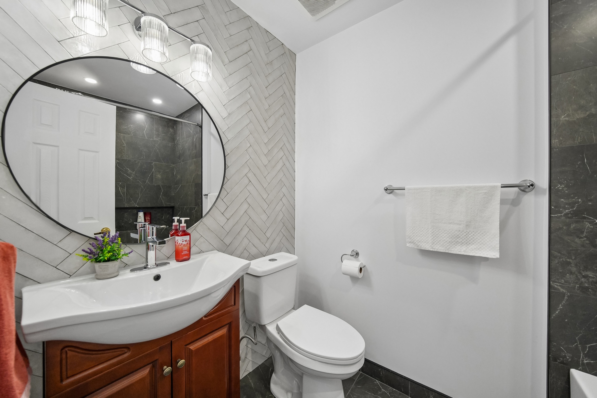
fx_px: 199
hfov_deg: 112.6
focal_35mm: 12
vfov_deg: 90.0
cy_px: 199
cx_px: 298
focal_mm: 12
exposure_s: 1/320
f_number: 4
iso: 1600
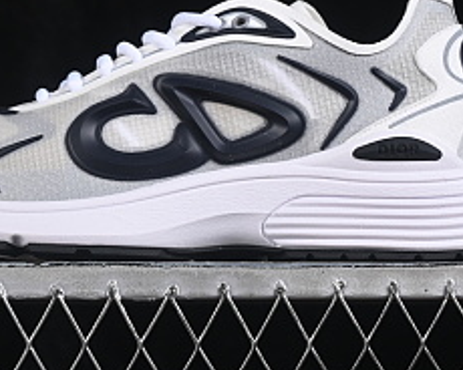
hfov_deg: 12.6
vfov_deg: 10.1
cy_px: 53
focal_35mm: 153
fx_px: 2097
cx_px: 177
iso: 160
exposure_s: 1/80
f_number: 8
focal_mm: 50
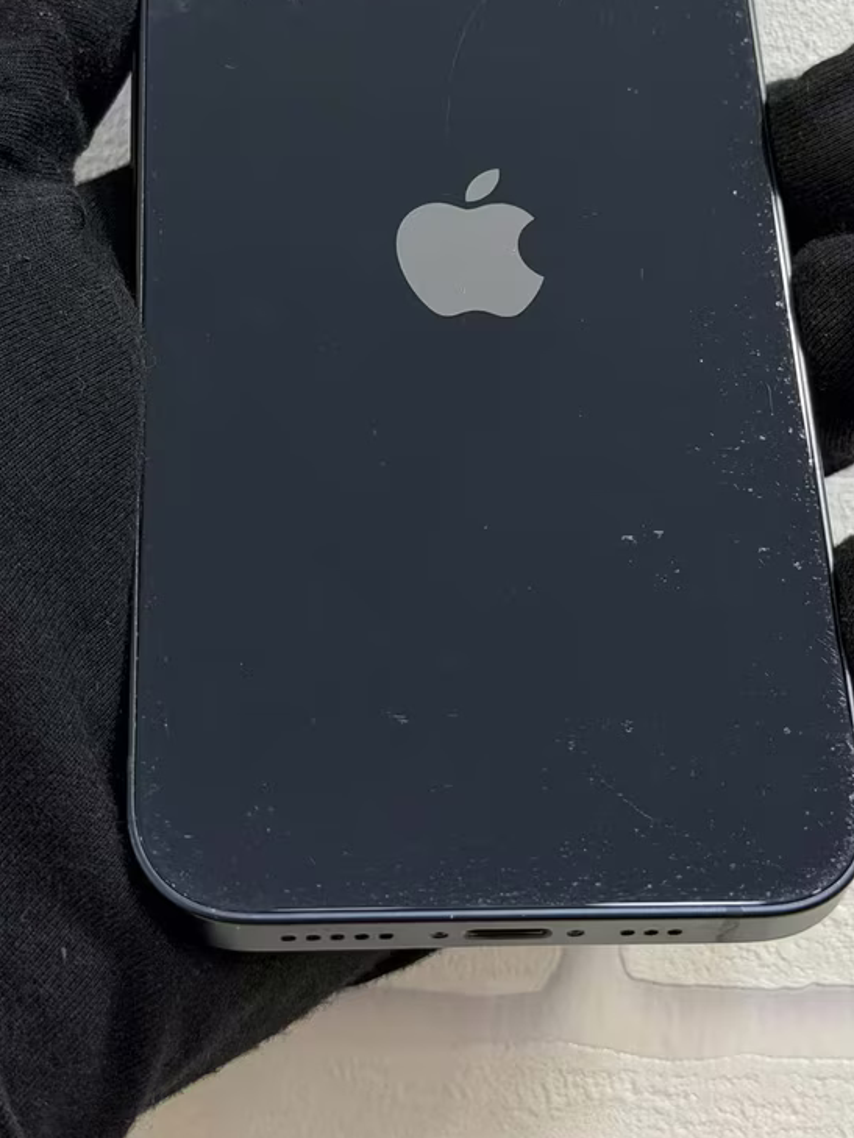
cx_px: 493
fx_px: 2598
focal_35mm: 79
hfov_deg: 18.7
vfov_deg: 24.4
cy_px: 268
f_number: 1.78
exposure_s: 1/50
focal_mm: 6.76
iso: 80
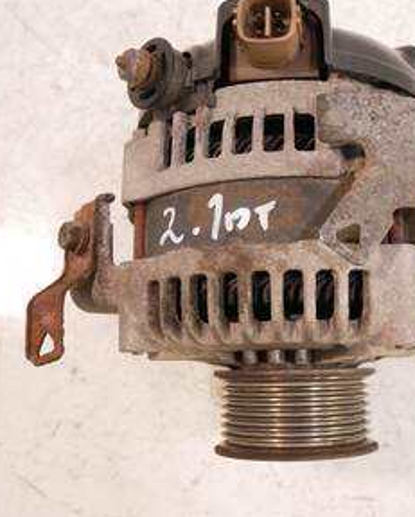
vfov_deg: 46.8
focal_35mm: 39
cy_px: 260
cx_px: 295
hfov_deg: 37.6
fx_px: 598
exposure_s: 1/60
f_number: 3.5
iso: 800
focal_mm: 12
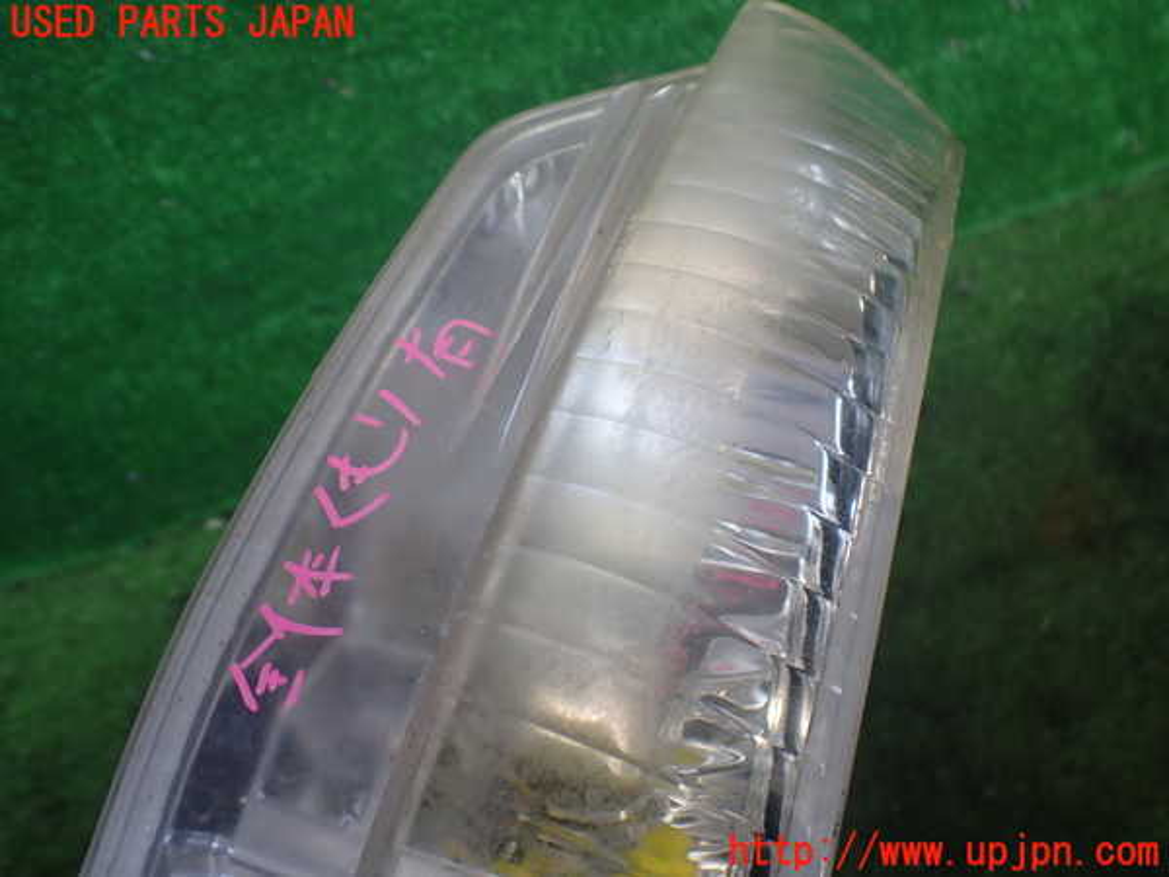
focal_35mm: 30
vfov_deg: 46.8
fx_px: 1013
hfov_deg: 60.0
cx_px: 584
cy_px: 438
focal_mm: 5.4
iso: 125
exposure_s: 1/125
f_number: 2.3
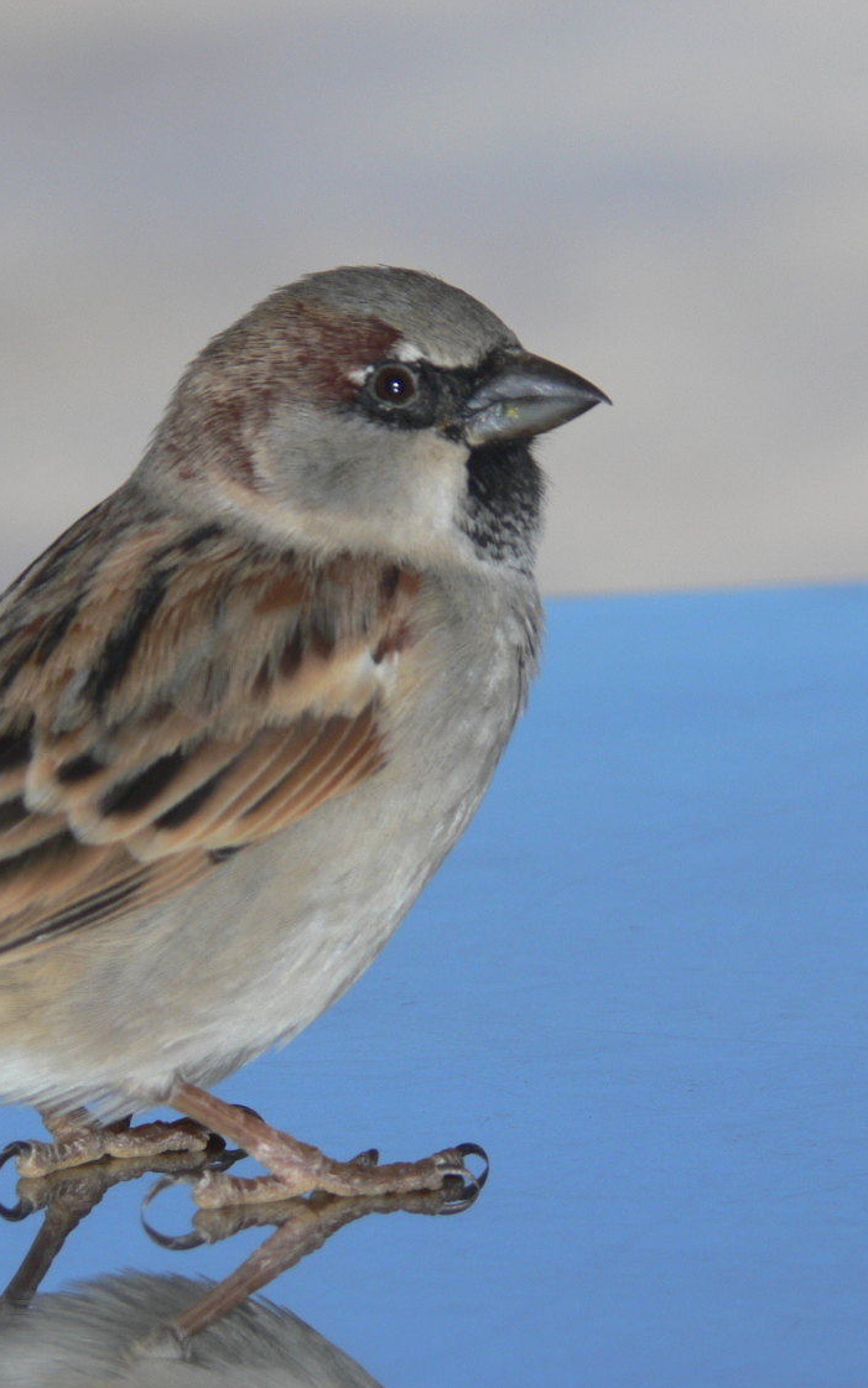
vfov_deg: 4.2
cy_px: 695
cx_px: 343
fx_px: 18728
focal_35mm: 495
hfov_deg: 2.7
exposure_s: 1/400
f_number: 5.6
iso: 80
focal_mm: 73.8
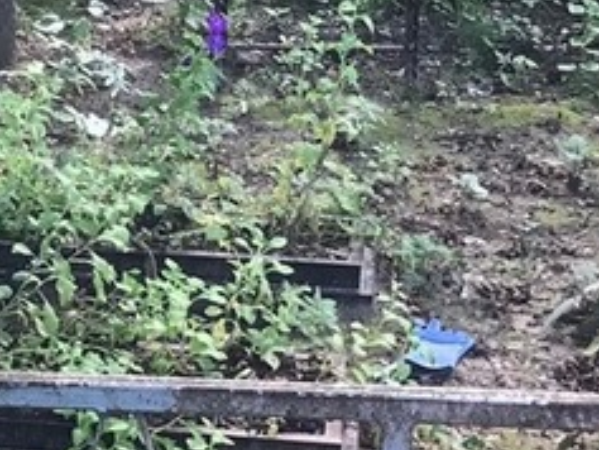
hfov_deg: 16.2
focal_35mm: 121
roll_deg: -2.3
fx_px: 2095
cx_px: 152
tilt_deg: -11.3
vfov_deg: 12.2
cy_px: 157
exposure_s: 1/33
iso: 32
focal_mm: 3.99
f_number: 1.8
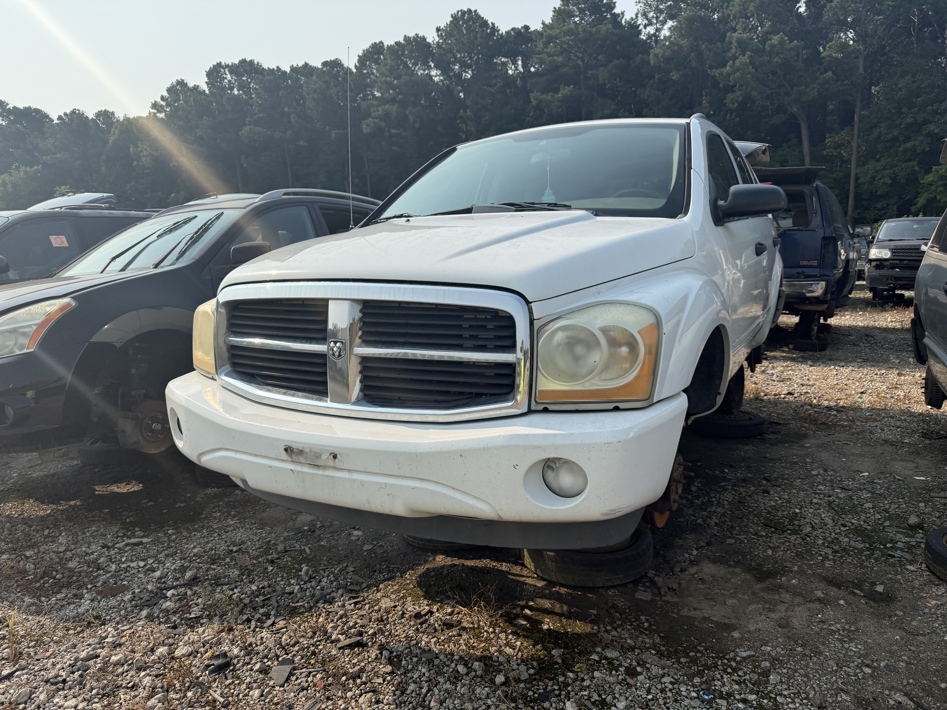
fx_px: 657
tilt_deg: -6.2
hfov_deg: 71.6
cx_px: 474
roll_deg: -2.6
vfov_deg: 56.8
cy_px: 355
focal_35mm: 24
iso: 100
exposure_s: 1/6173
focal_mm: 6.76
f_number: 1.78
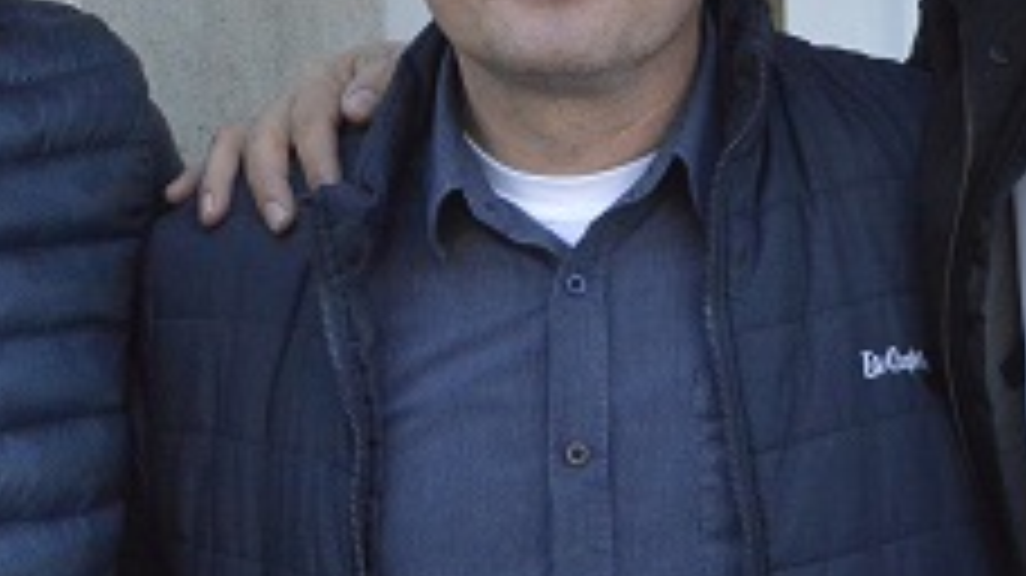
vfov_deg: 9.4
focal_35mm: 128
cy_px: 58
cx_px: 518
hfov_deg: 16.8
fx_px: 3481
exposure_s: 1/500
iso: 6400
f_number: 11
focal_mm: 34
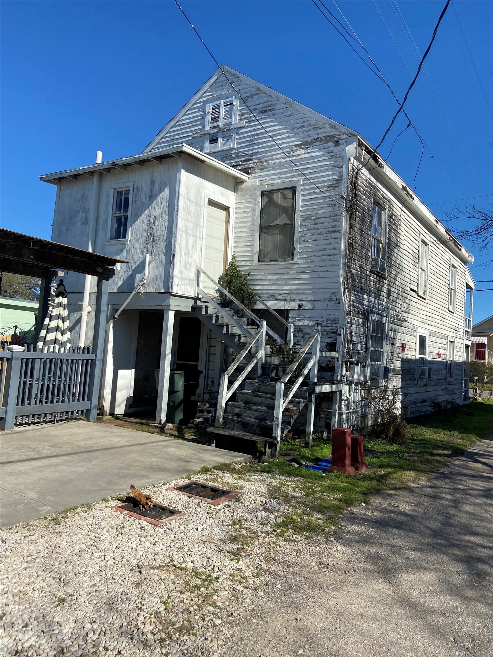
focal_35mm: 26
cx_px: 246
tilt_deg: +4.5
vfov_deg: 67.3
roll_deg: -3.6
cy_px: 328
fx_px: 494
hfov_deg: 53.1
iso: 32
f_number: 1.8
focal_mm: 4.25
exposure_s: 1/3497
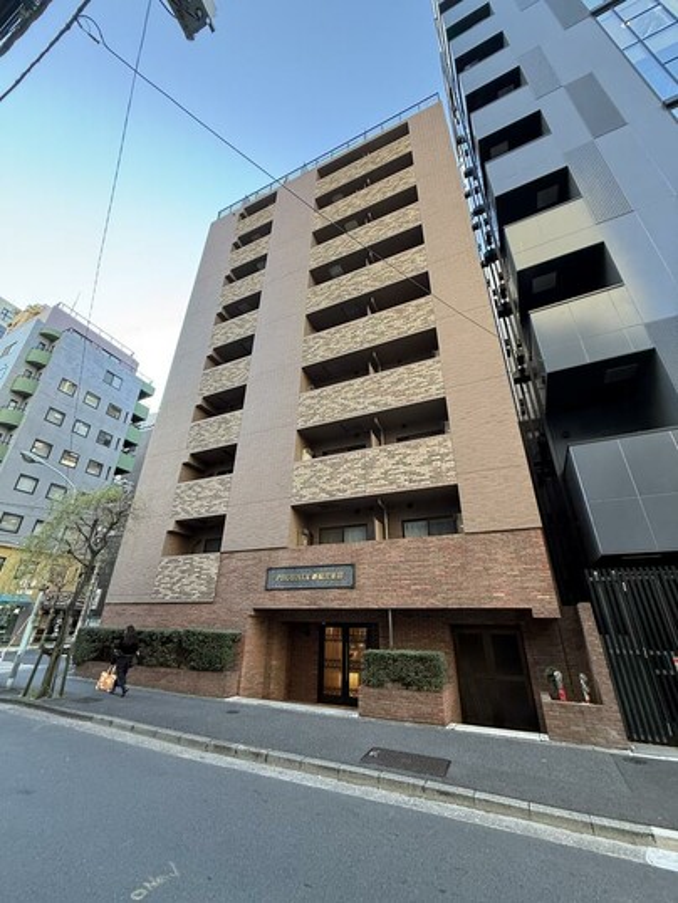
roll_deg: +0.7
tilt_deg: +25.0
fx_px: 365
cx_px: 339
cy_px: 452
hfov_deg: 85.7
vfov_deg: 102.0
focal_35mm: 14
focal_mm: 2.22
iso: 80
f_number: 2.2
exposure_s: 1/99
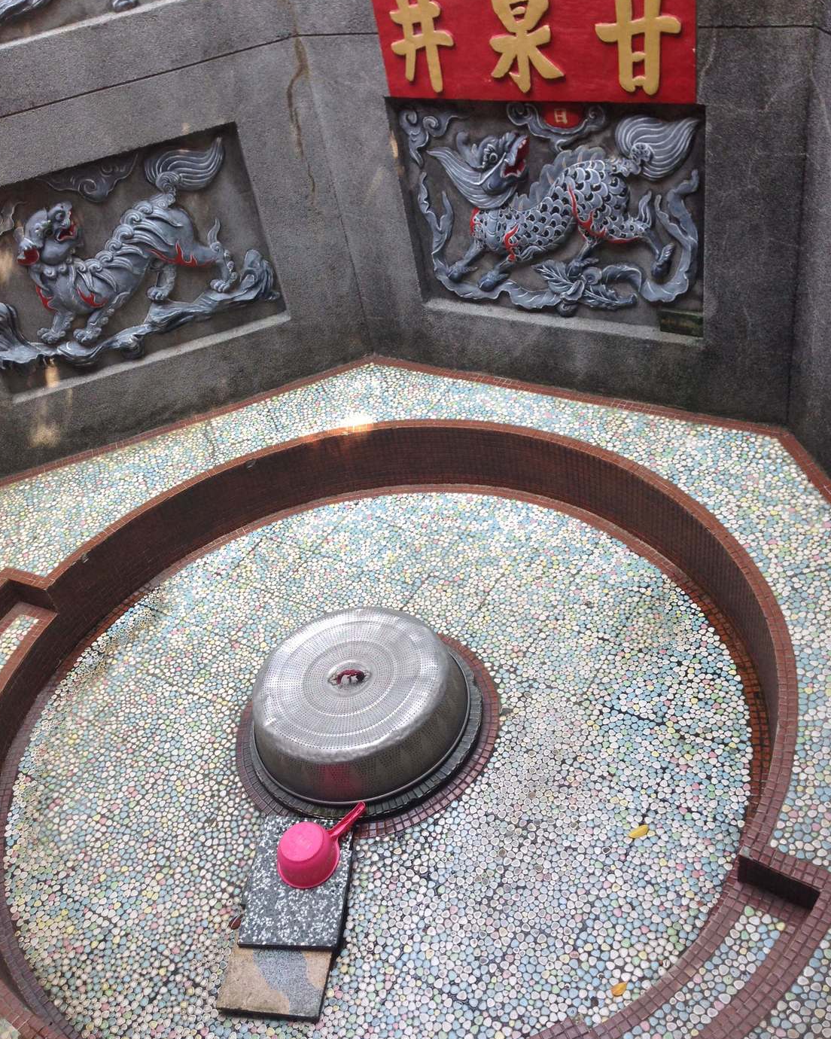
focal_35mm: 35
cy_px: 519
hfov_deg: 42.2
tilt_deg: -36.0
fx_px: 1076
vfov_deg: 51.5
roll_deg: +14.0
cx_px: 411
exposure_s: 1/40
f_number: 2.4
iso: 50
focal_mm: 4.12
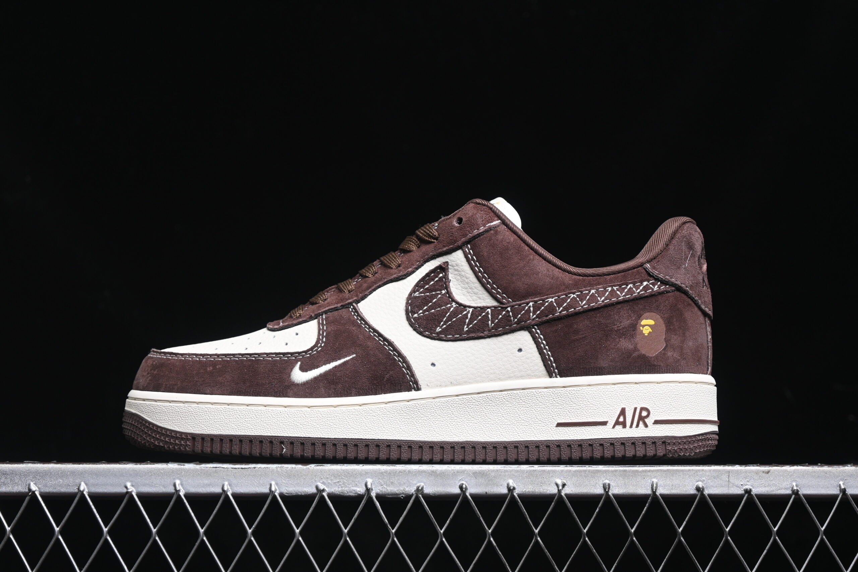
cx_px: 429
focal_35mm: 75
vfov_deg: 18.2
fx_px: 1787
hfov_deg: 27.0
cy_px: 286
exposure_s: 1/60
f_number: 6.3
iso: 160
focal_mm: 50
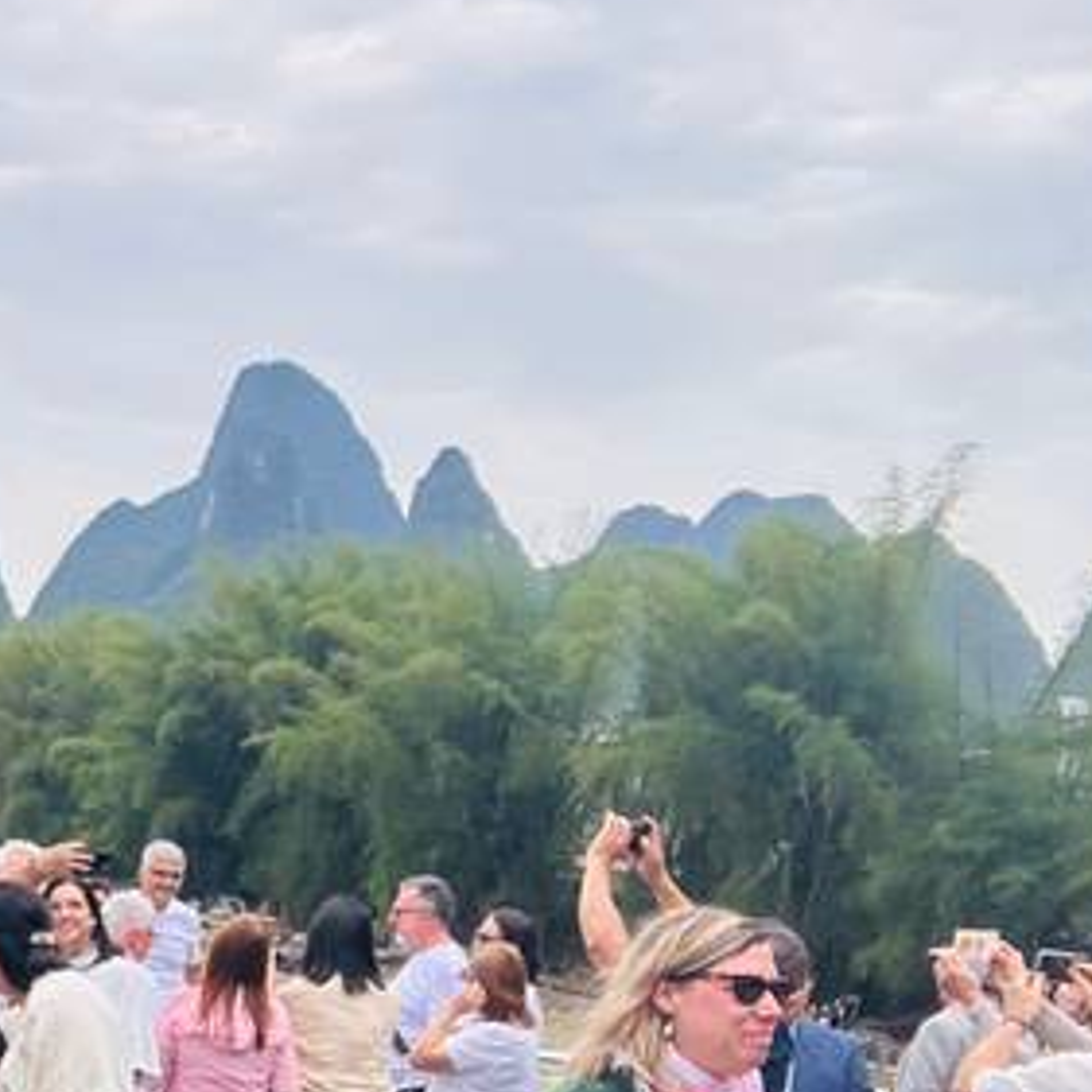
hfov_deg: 28.8
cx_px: -190
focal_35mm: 52
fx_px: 1856
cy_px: 925
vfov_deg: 31.6
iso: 25
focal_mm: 2.69
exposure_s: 1/389
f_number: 1.9
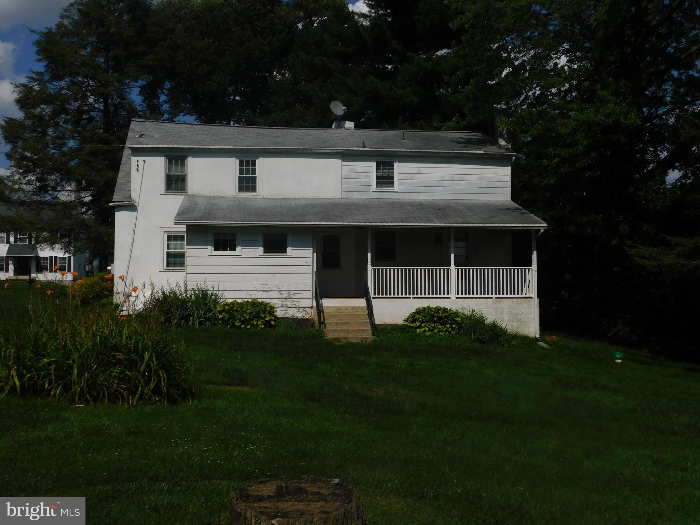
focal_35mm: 36
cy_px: 262
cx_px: 350
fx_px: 728
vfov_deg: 39.7
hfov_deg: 51.4
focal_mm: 6.3
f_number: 7
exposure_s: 1/1250
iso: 125
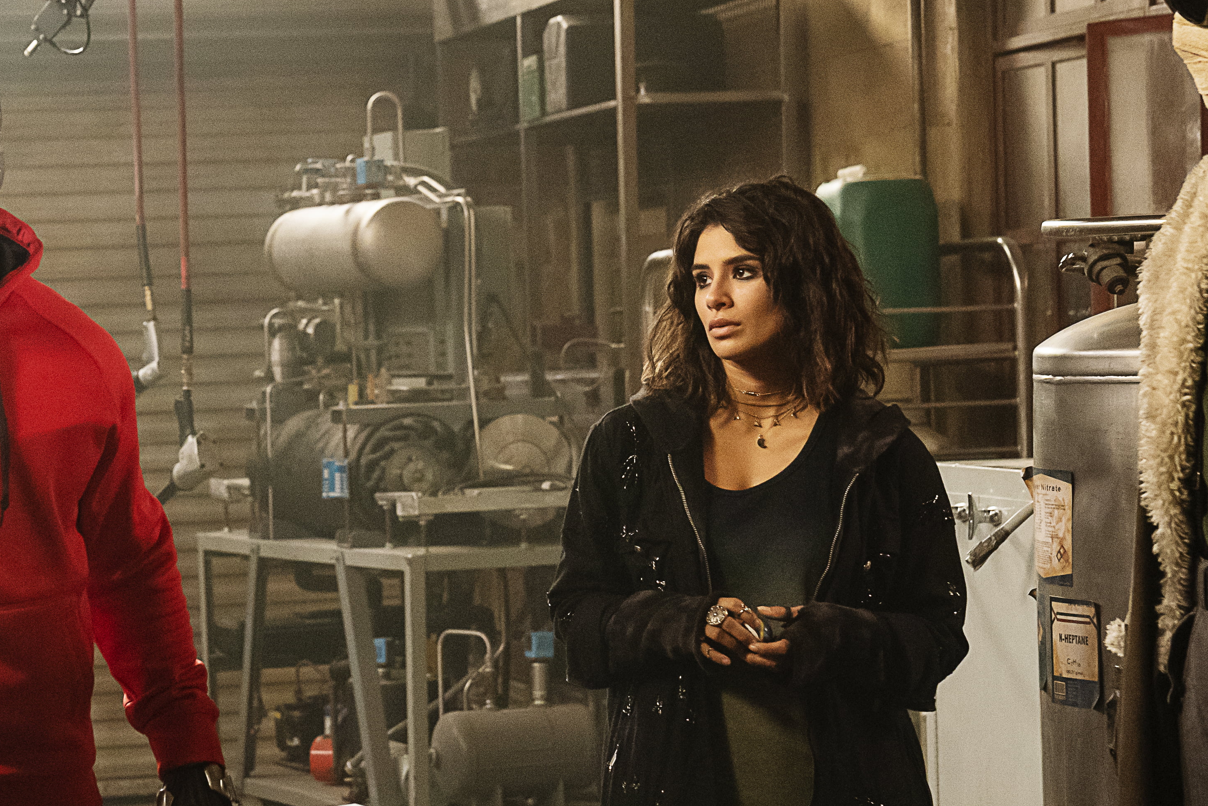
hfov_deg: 19.0
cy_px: 469
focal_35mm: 107
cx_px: 312
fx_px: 3590
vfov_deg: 12.8
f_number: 4
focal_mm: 52
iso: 4000
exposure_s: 1/125
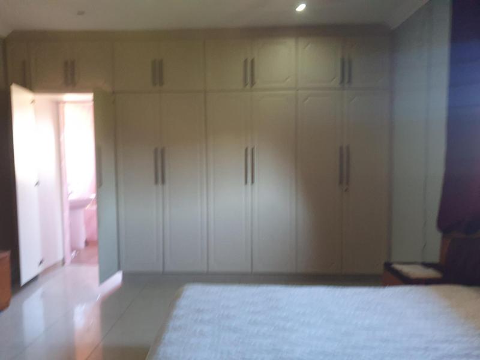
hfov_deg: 67.3
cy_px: 180
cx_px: 240
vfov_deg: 53.1
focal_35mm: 26
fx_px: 361
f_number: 1.5
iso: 320
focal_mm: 4.32
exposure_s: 1/50
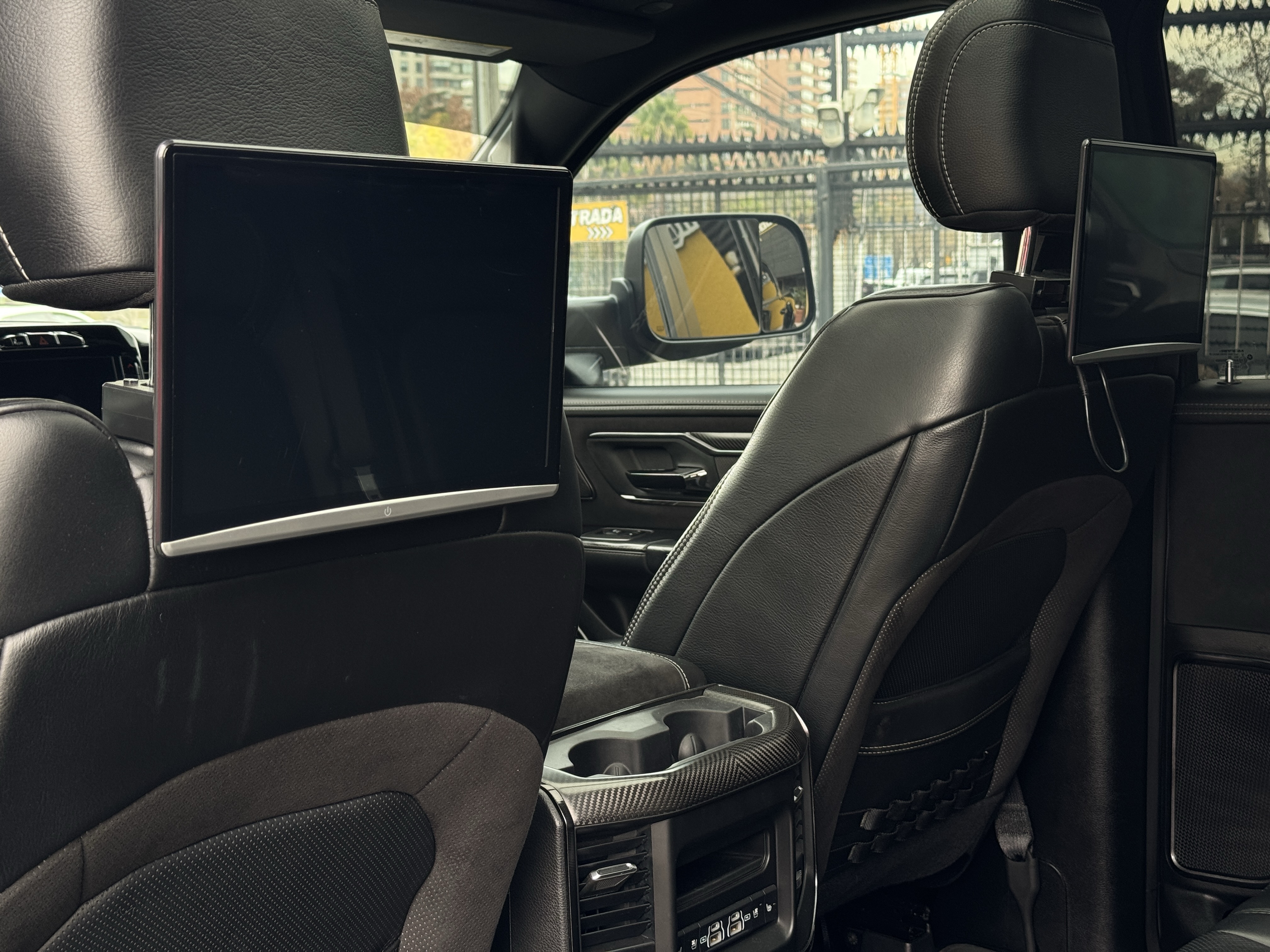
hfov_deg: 39.7
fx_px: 1761
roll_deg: +2.0
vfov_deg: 30.3
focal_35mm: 48
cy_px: 476
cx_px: 635
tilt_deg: -6.9
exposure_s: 1/98
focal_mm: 6.76
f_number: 1.78
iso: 100
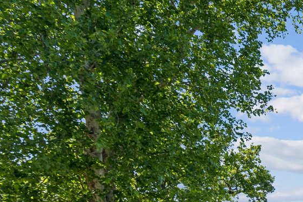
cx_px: 505
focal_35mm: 59
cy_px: 295
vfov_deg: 20.1
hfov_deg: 23.3
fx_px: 497
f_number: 8
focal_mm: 16
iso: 200
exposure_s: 1/320
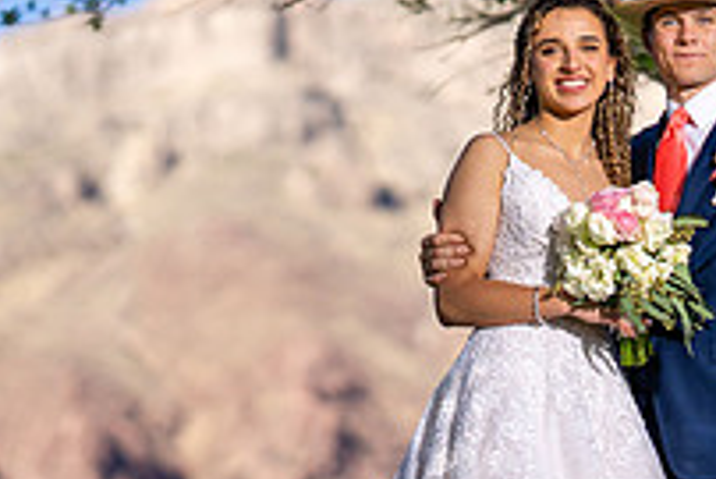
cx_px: 547
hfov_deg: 7.5
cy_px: 299
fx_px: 5433
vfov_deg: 5.0
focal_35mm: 273
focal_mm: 85
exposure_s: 1/5000
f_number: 1.4
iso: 100
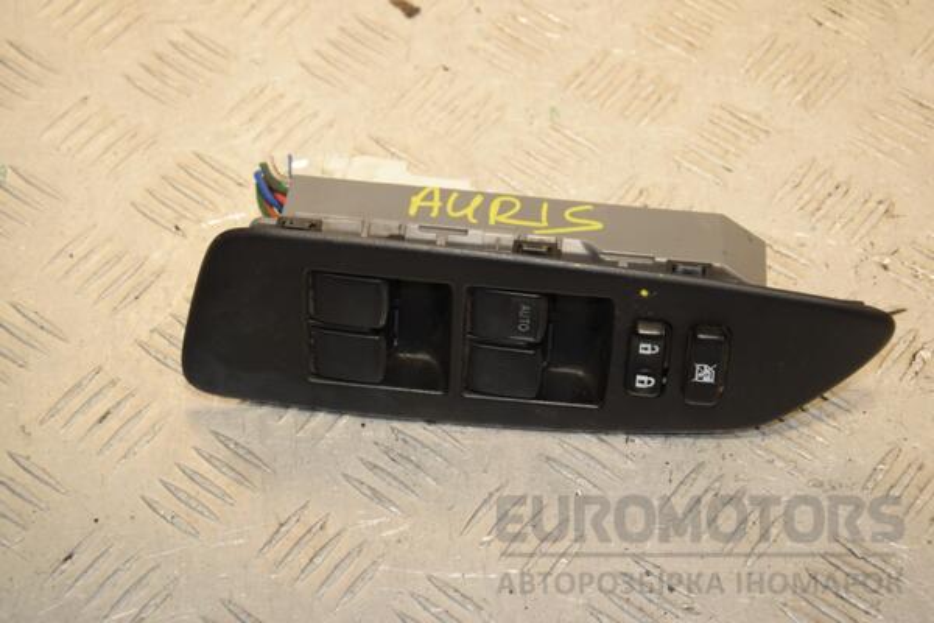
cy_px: 312
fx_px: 2257
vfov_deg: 15.7
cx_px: 467
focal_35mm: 87
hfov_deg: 23.4
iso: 800
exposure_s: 1/200
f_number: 7.1
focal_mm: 58
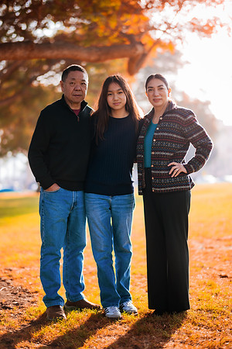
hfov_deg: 23.4
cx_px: 116
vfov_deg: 34.5
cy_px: 174
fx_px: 561
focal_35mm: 58
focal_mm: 58
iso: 80
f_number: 1.4
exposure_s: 1/800
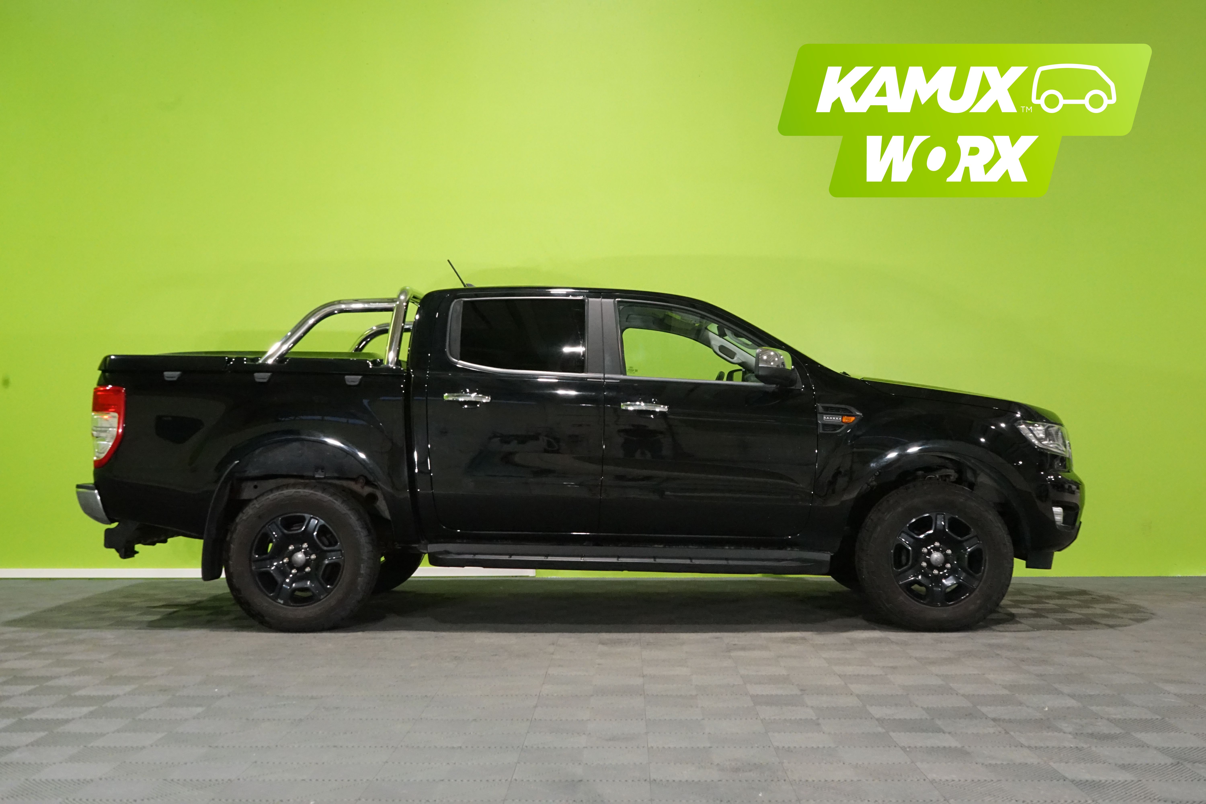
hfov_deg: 51.9
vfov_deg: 35.9
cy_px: 402
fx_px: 1239
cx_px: 603
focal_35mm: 37
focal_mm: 37
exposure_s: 1/80
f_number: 10
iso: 6400
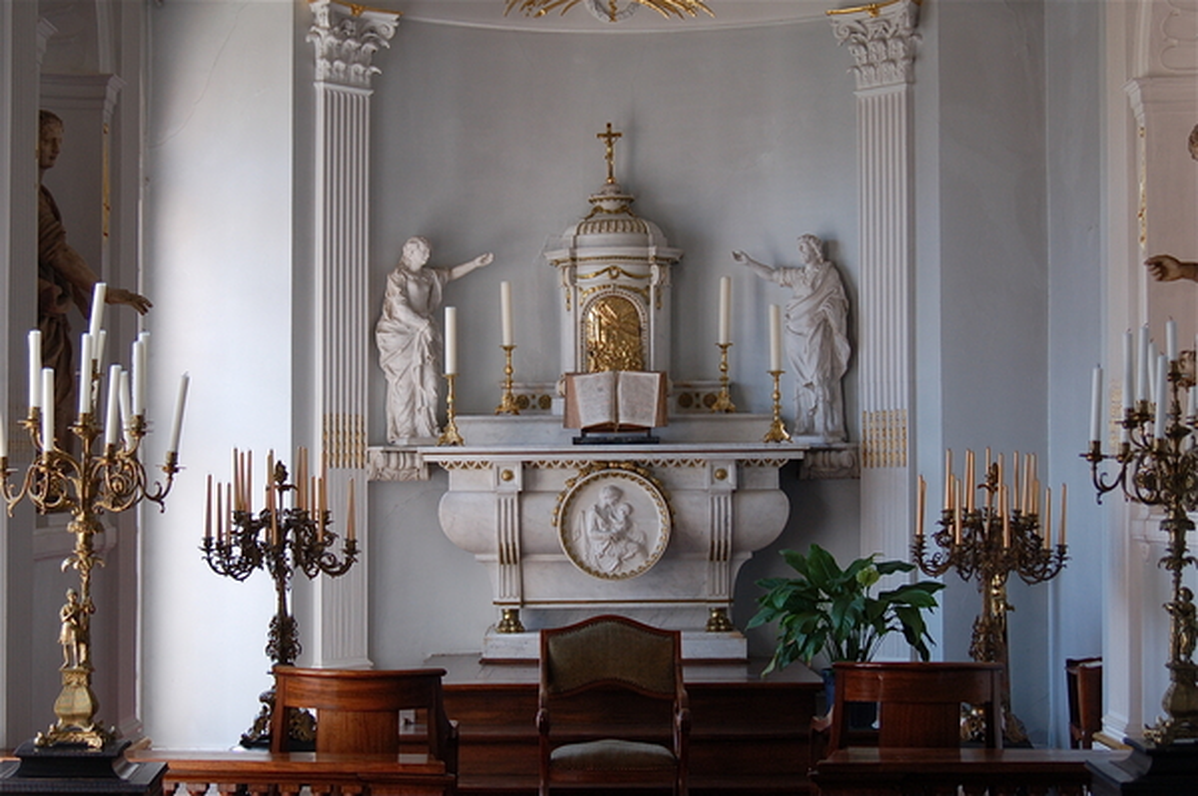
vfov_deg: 20.1
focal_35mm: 68
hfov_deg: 29.9
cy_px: 398
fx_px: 2244
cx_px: 599
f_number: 5.6
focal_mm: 45
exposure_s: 1/125
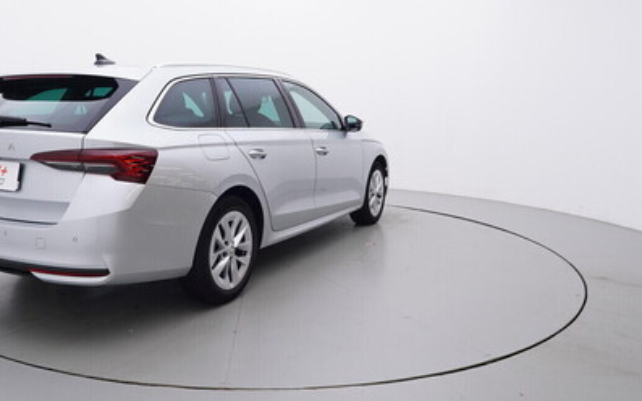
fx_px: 555
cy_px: 190
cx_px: 258
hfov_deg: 59.6
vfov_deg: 39.7
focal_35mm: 32
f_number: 5
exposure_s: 1/80
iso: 200
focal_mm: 15
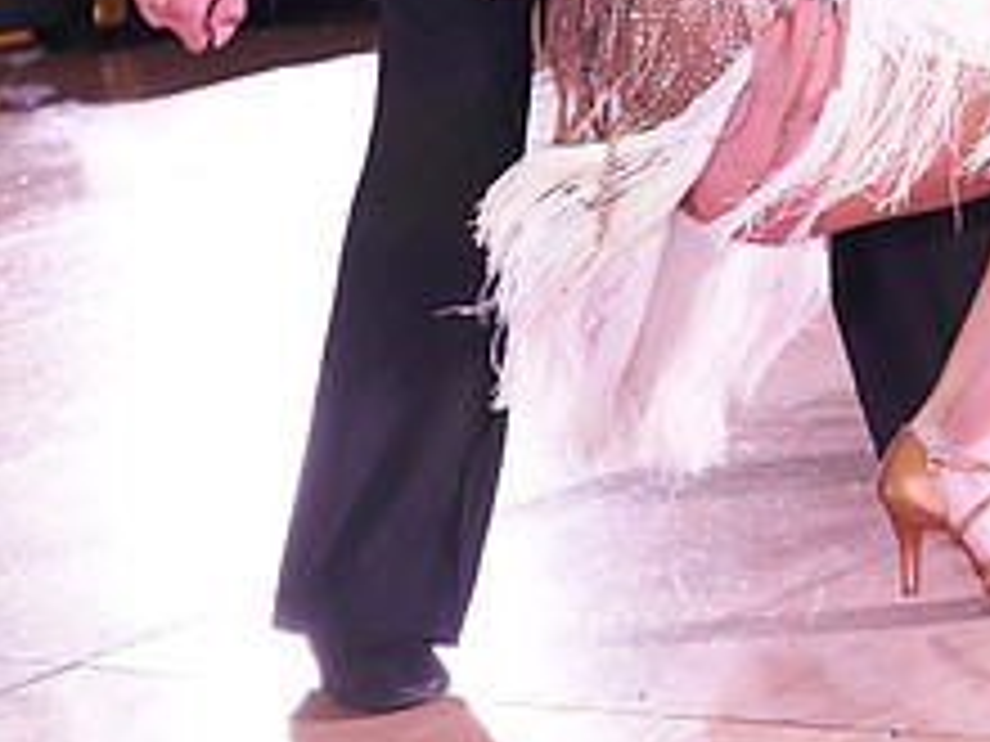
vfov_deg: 10.4
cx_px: 862
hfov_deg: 14.3
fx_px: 3918
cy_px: -423
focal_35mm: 137
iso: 8000
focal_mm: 54
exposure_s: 1/250
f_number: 7.1
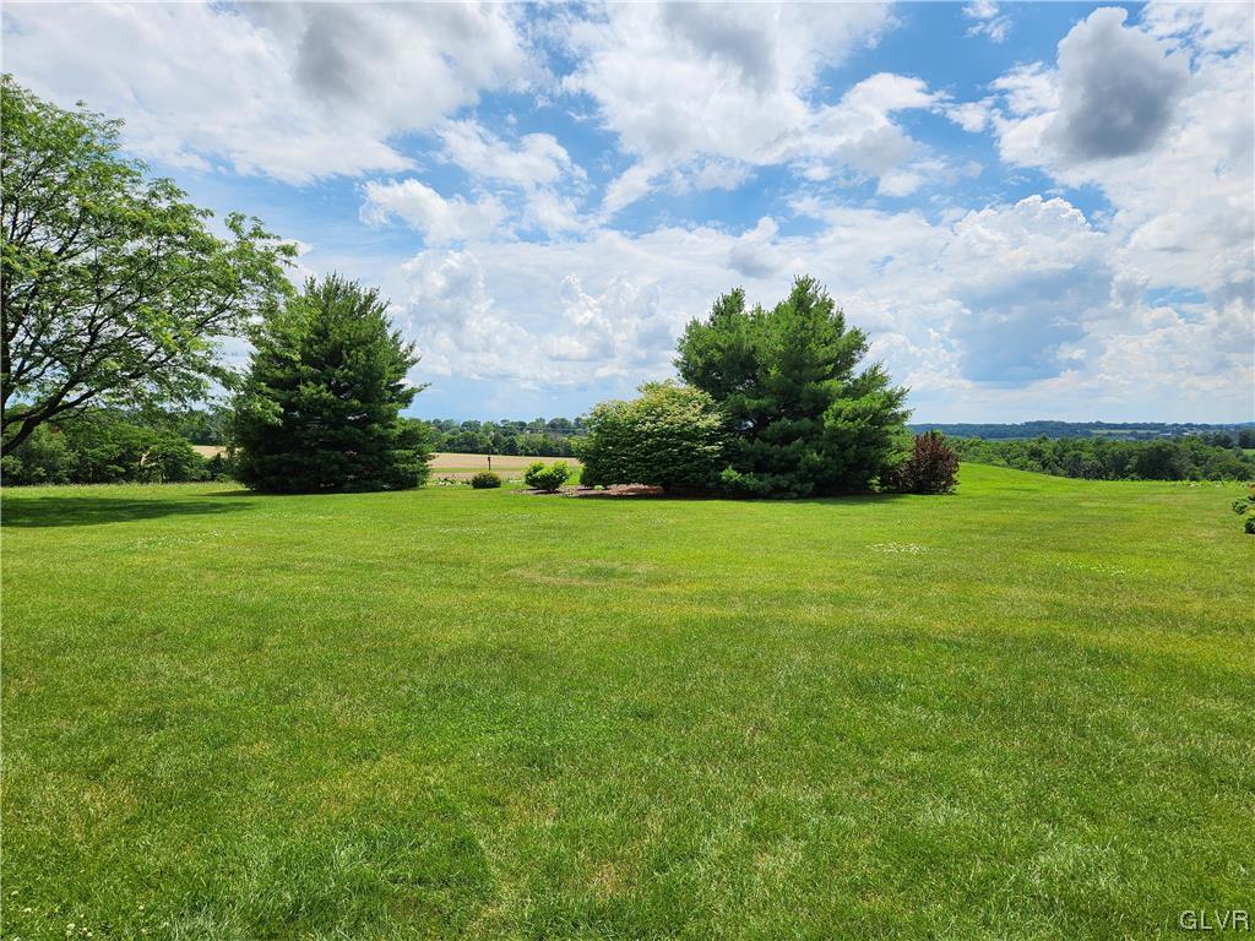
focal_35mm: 23
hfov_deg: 73.9
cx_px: 628
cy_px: 470
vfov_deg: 58.9
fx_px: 834
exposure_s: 1/3493
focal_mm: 5.4
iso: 20
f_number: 1.8
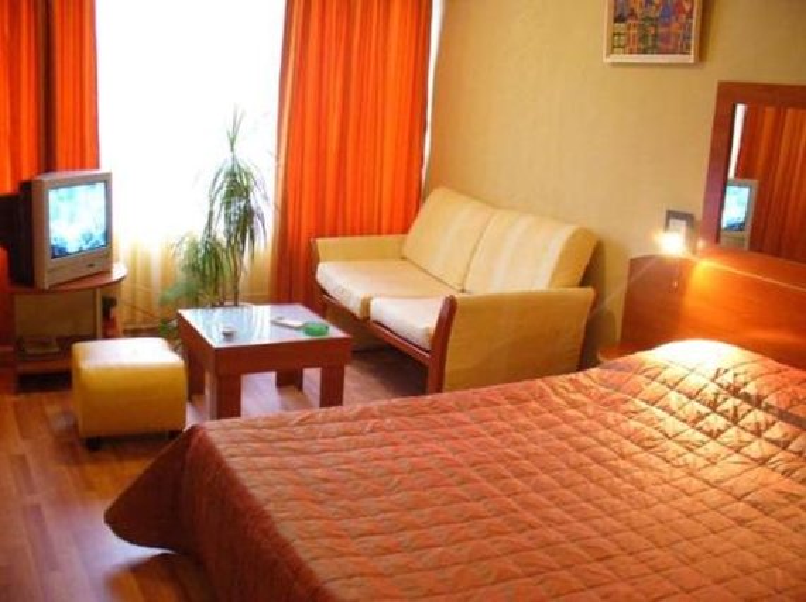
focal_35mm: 37
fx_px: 861
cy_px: 301
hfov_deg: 50.2
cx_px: 403
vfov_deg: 38.6
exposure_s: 1/8
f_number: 2.8
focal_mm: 6.1
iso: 200
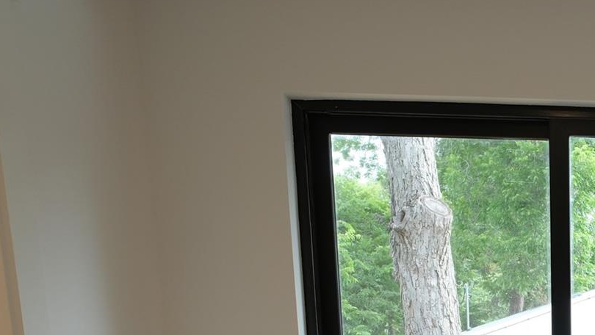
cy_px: 396
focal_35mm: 45
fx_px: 710
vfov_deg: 24.2
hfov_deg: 38.2
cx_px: 644
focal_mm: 11.1
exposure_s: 1/100
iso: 320
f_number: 3.6
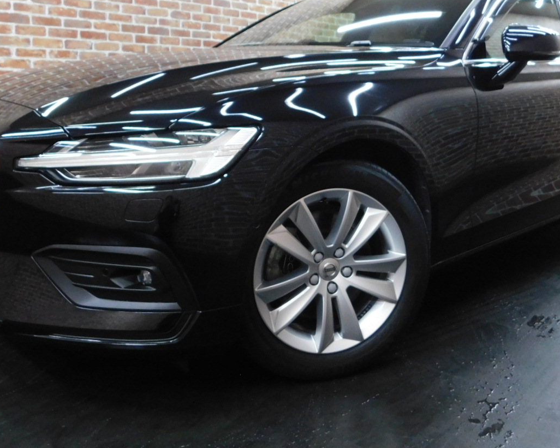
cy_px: 156
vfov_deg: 41.8
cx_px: 291
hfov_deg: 51.5
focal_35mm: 35
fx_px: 580
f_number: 3
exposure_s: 1/30
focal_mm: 4
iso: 360
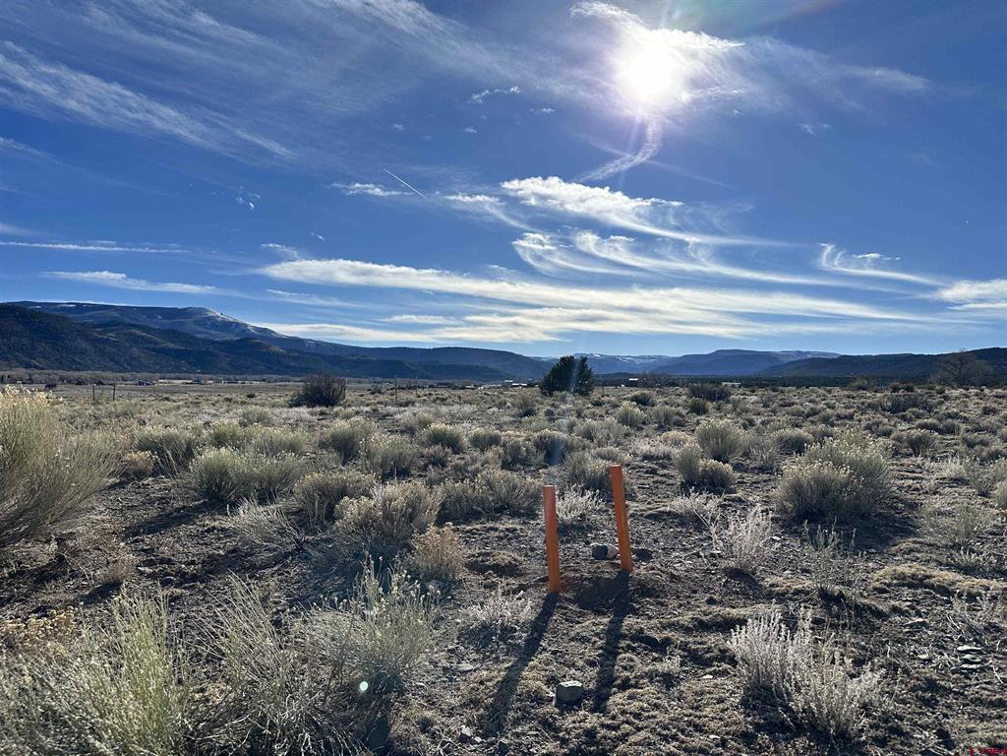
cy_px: 378
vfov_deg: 56.8
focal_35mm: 24
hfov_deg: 71.6
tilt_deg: -0.9
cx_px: 504
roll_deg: -0.4
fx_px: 698
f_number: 1.78
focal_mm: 6.86
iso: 80
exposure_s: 1/10753
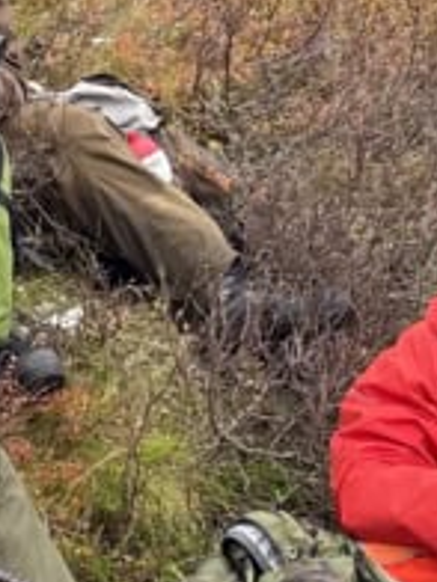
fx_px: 2289
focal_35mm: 136
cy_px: -12
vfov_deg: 14.3
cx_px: -158
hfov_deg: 10.6
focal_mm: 4.2
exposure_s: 1/629
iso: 32
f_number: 1.6
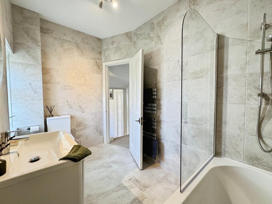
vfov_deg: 81.7
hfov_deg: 98.1
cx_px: 144
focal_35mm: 15
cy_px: 106
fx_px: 118
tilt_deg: -5.0
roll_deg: +0.2
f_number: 2.2
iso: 200
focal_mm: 2.22
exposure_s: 1/100
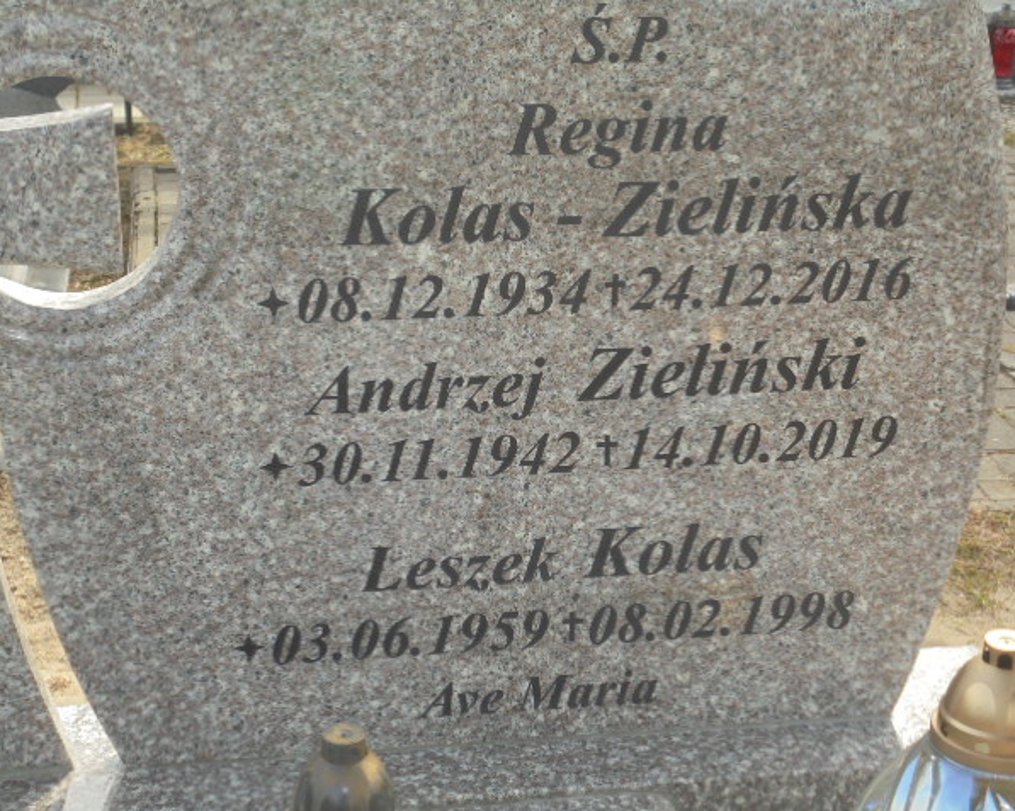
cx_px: 512
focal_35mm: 67
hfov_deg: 28.3
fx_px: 2012
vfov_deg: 22.8
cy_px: 405
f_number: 5.6
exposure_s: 1/100
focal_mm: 11.5
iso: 100
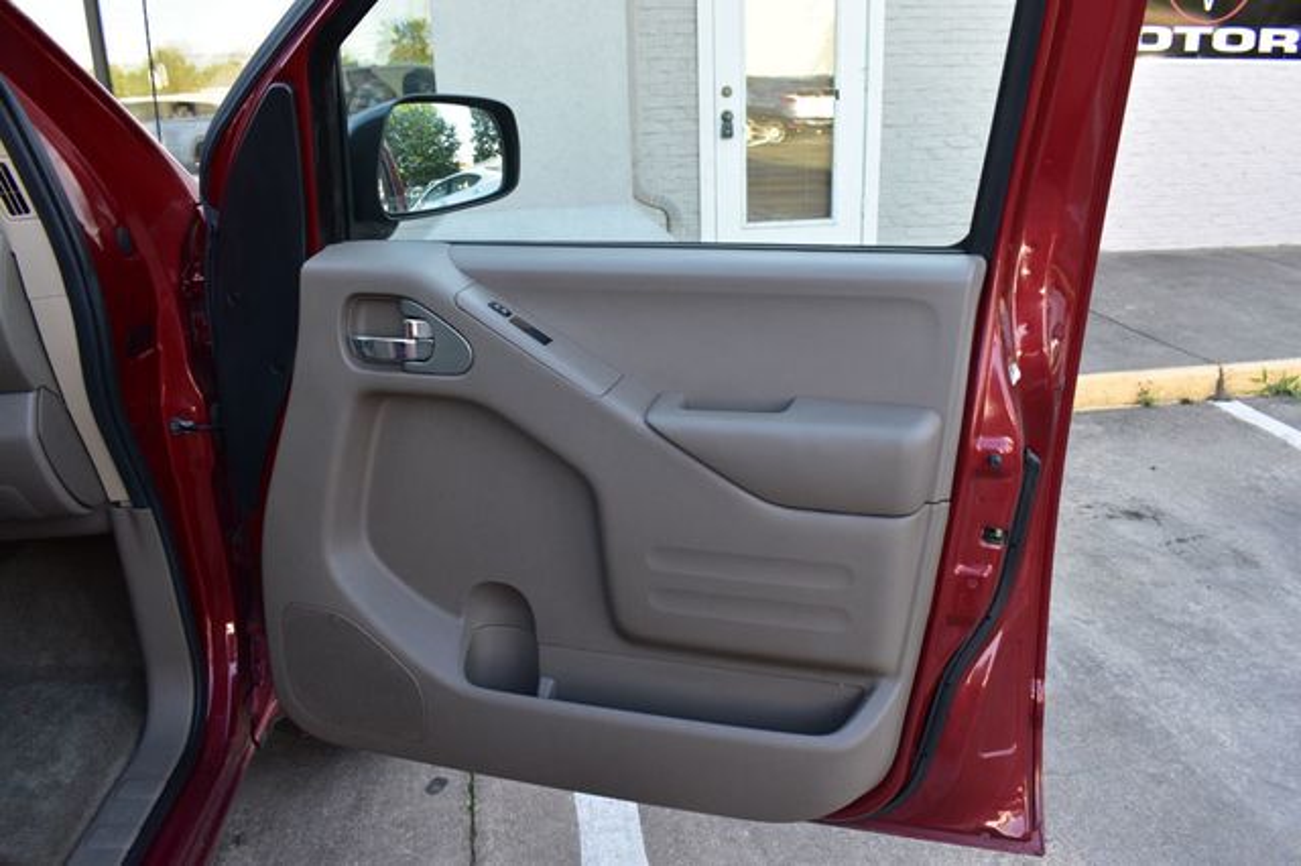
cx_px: 650
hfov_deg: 67.4
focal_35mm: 27
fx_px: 975
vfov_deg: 47.9
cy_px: 433
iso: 400
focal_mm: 18
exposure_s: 1/60
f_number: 8
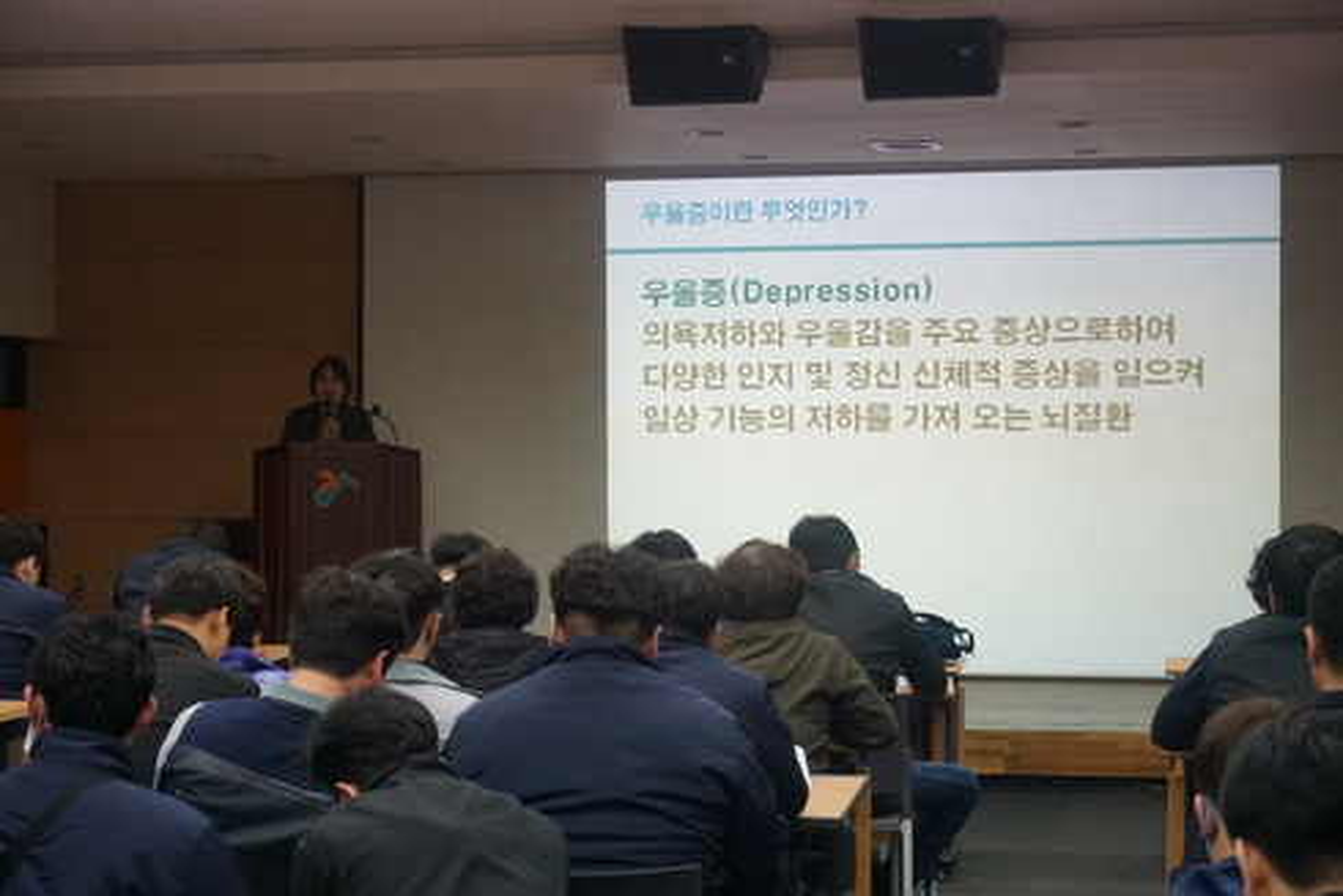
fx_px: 2799
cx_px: 672
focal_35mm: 75
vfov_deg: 18.2
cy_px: 448
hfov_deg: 27.0
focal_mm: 50
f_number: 5.6
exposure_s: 1/160
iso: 2000
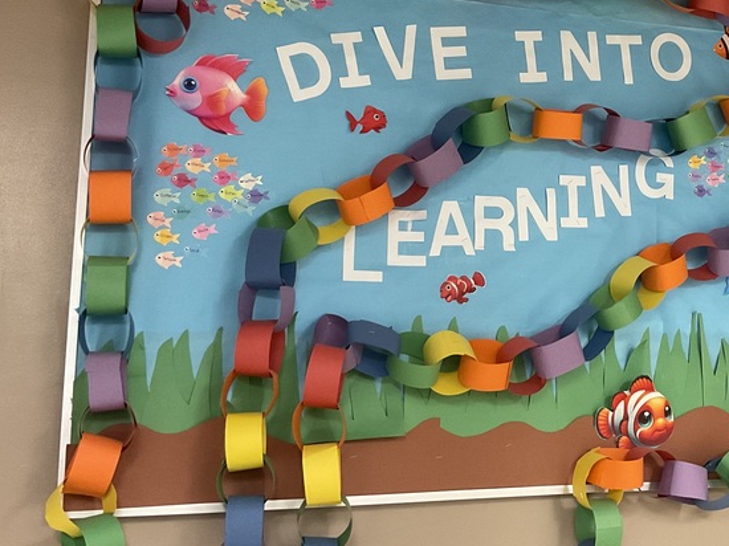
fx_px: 1137
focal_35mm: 54
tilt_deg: +9.6
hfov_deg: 34.6
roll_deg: +2.0
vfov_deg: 26.9
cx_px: 567
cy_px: 186
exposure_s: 1/40
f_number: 1.8
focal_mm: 3
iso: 200
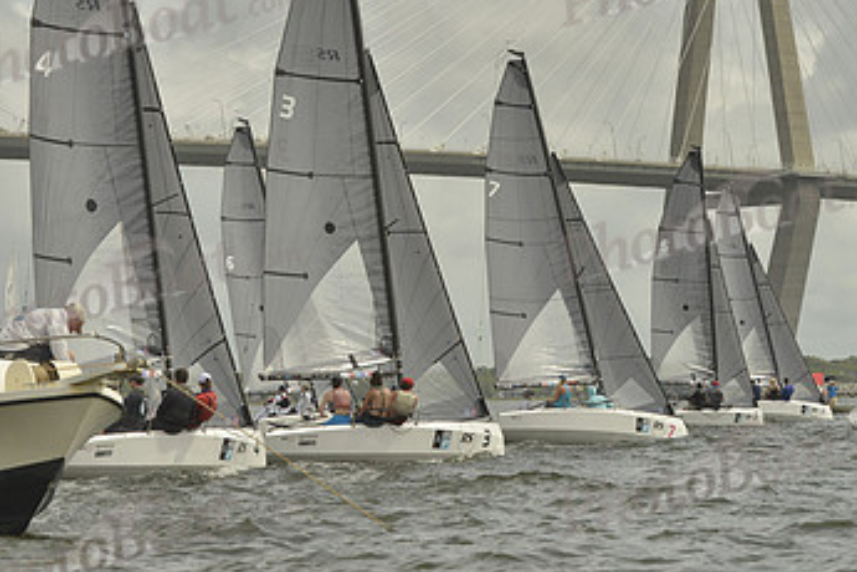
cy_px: 126
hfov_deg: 12.2
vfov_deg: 8.2
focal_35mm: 168
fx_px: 3999
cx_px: 432
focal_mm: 100
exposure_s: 1/1000
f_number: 9
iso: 200
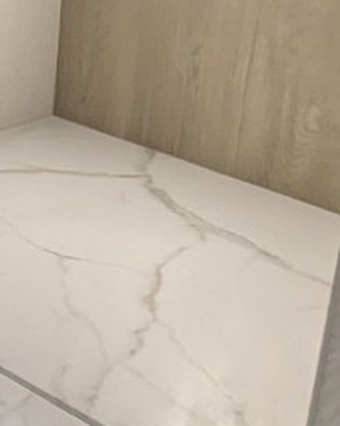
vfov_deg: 21.7
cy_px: 251
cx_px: -226
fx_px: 1108
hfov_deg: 15.5
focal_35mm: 88
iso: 182
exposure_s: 1/93.1
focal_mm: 2.35
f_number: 2.2
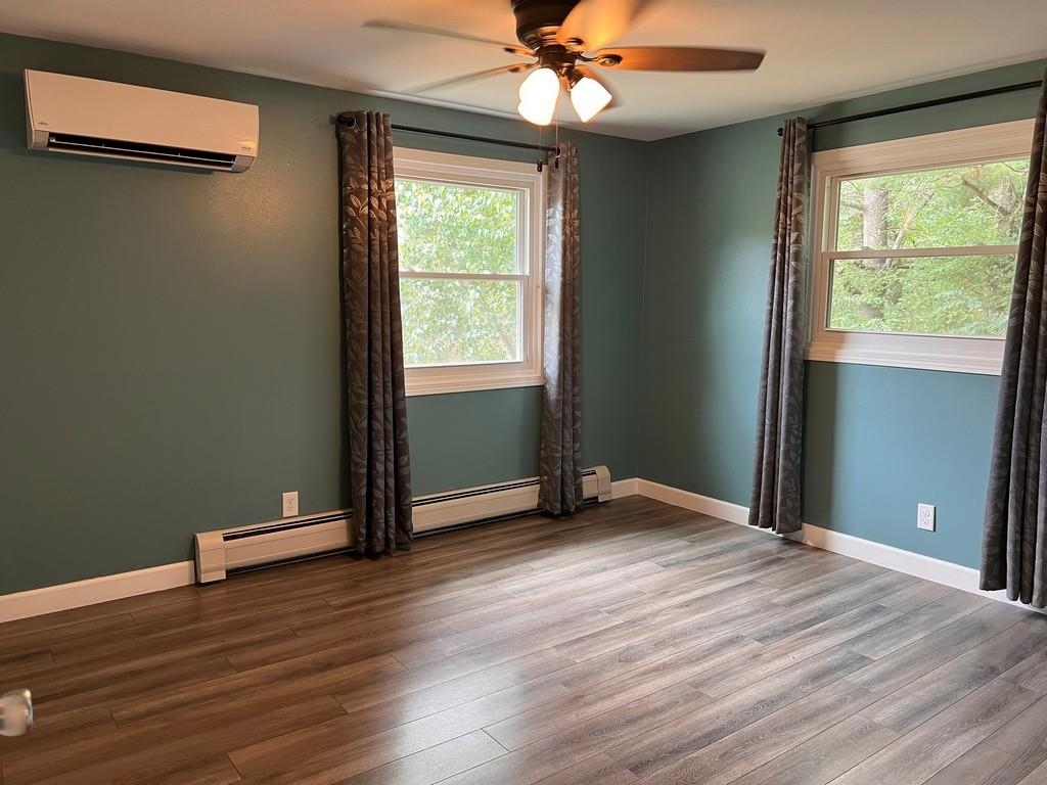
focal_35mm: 26
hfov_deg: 67.3
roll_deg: -0.9
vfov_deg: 53.1
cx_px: 524
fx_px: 786
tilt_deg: -8.0
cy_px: 392
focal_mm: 5.7
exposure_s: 1/60
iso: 125
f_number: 1.5
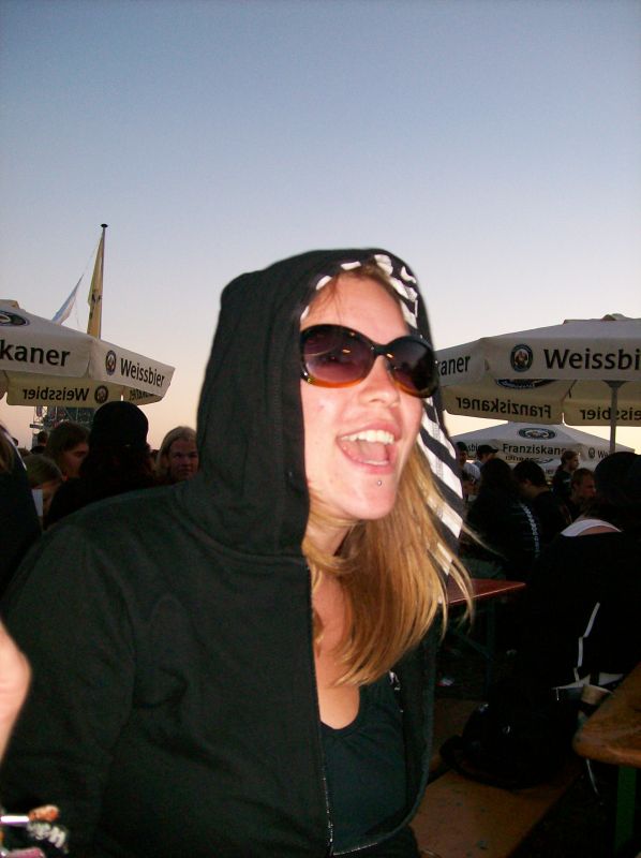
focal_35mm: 36
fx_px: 891
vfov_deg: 51.4
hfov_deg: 39.6
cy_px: 429
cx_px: 320
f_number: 2.7
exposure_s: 1/64
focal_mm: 6
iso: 140
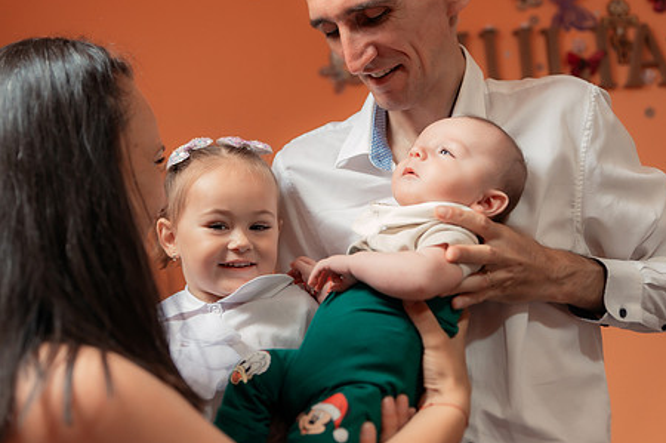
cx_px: 252
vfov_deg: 23.3
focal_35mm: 58
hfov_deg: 34.3
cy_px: 199
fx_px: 1072
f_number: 2.8
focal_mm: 45
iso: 1000
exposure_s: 1/125
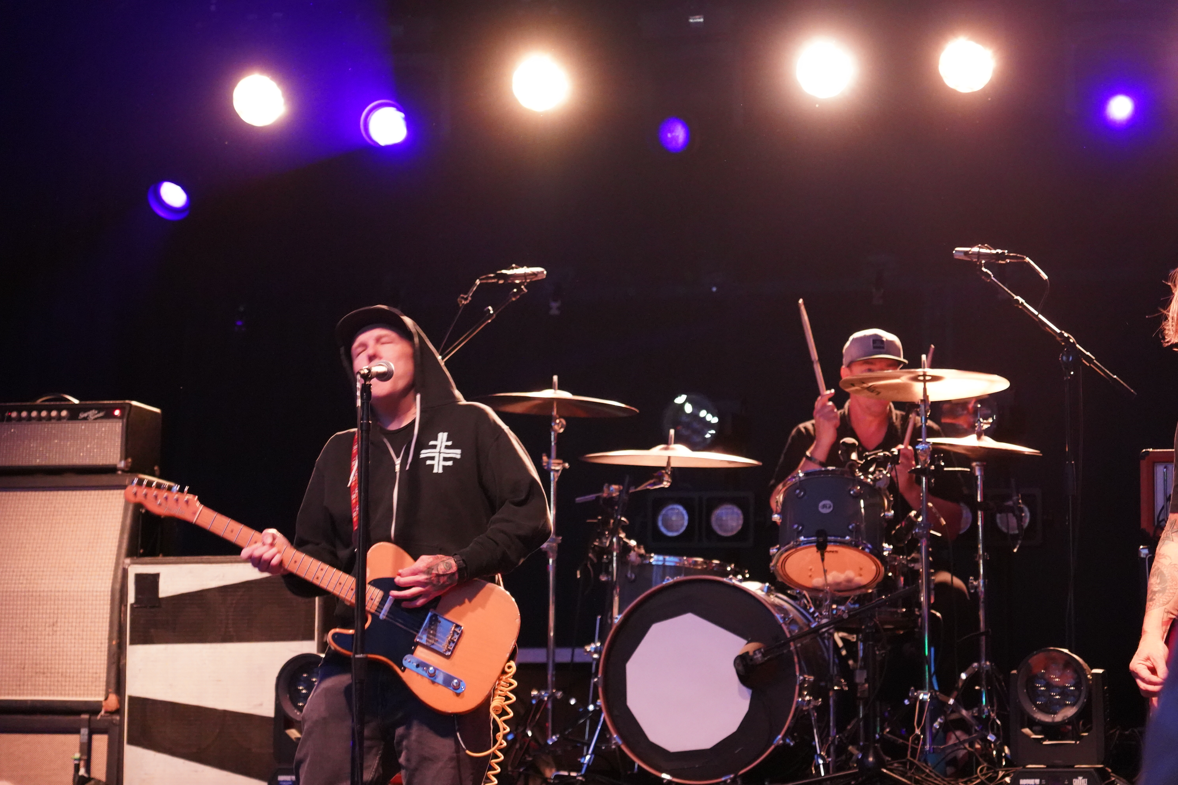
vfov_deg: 13.2
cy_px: 392
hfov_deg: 19.6
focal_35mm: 104
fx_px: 3403
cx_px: 589
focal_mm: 104
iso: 12800
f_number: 4
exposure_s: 1/125
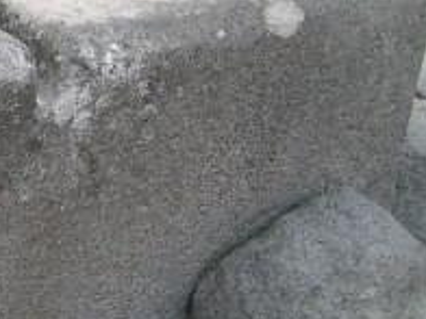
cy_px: -37
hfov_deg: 14.6
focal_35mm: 124
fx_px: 1526
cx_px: -252
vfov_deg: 11.8
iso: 100
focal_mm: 8
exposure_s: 1/82
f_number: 2.8
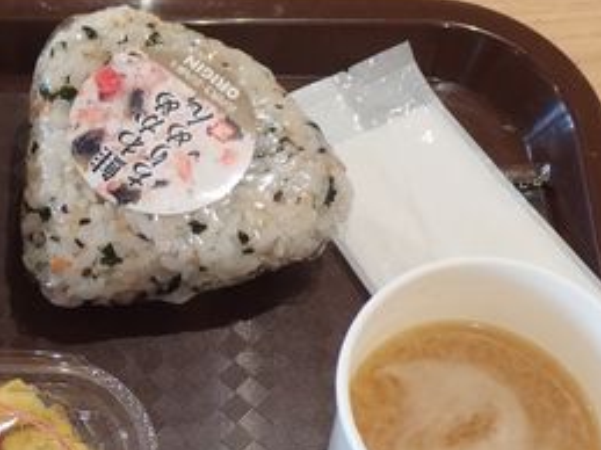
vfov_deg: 16.4
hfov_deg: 21.5
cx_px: 5
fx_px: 1527
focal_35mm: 88
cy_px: 464
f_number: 2.8
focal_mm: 6.8
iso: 200
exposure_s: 1/80
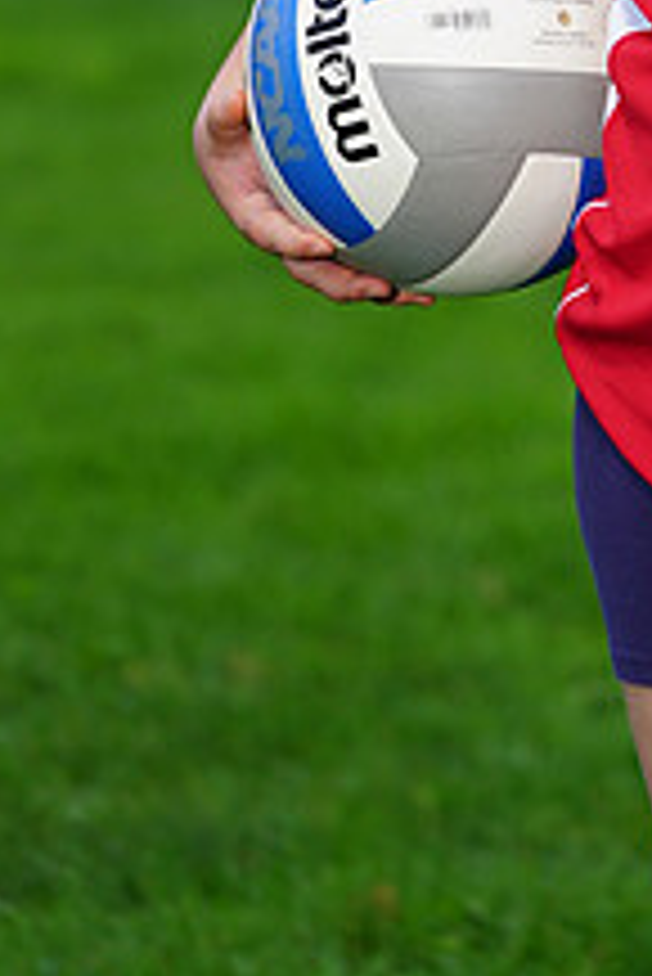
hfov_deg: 2.8
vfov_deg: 4.2
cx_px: 818
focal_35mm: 489
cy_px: -256
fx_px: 13262
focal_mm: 183
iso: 320
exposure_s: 1/25
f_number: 5.6
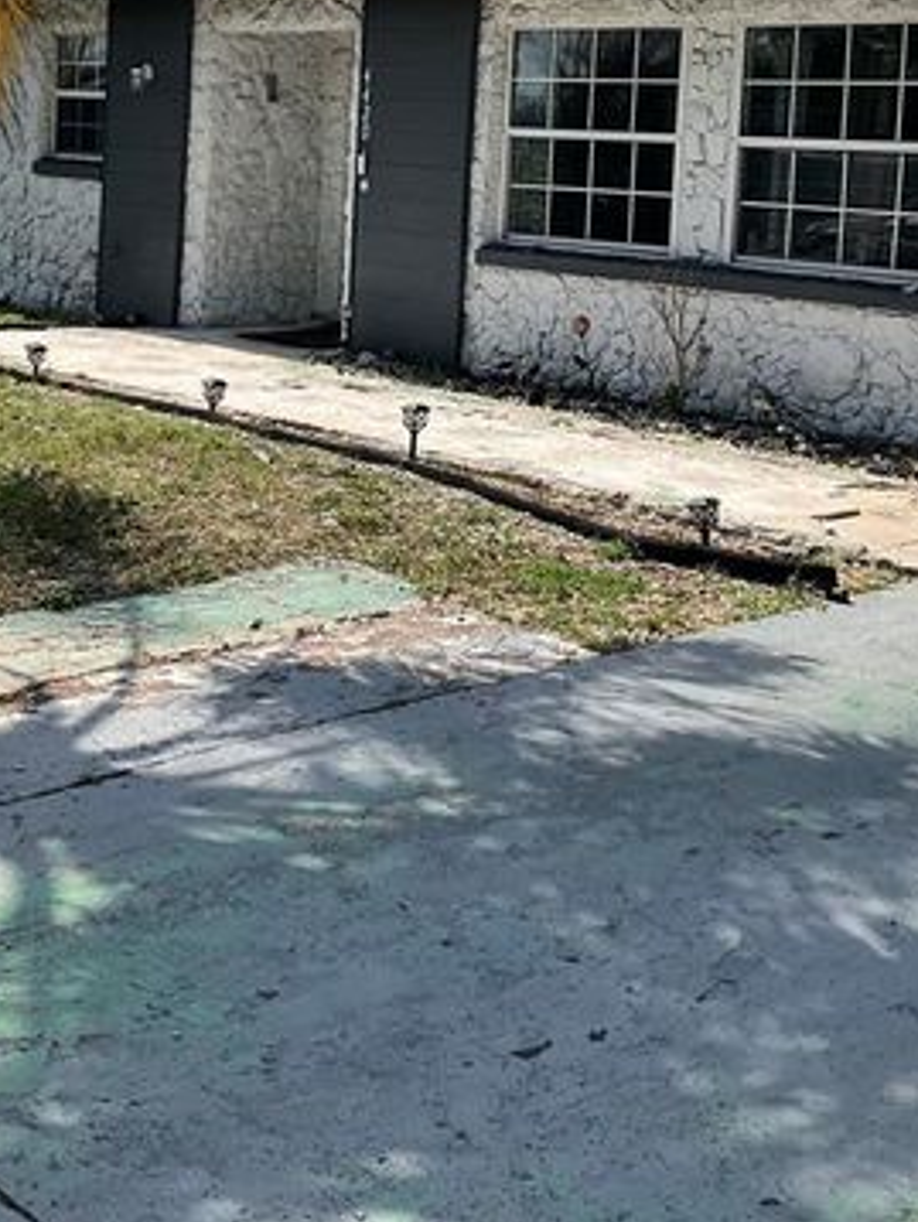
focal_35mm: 54
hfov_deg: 27.1
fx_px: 1907
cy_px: 288
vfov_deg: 34.7
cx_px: 427
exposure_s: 1/2320
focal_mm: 3
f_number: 1.8
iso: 16
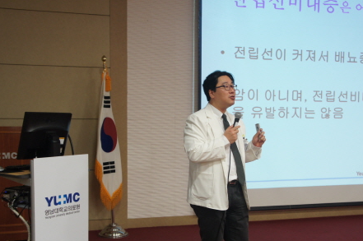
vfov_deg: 25.4
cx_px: 186
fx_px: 531
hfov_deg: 37.8
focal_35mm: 53
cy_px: 164
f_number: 4
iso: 400
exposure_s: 1/15
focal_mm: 25
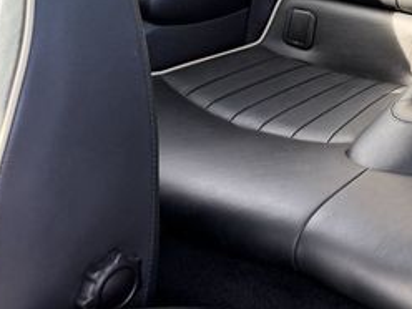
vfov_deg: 22.9
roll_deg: +4.3
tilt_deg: -28.2
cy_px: 18
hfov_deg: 27.2
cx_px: 507
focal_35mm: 62
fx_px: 738
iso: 125
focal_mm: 6.76
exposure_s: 1/127
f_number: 1.78
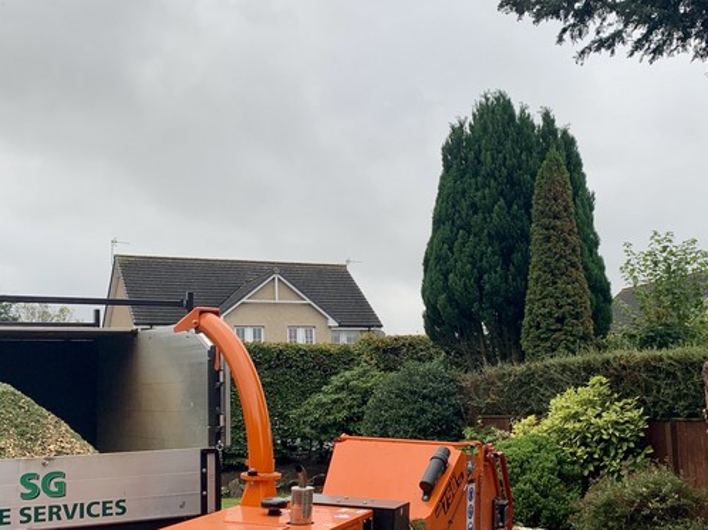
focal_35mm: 47
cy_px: 328
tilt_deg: +5.3
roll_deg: +1.4
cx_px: 428
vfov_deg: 30.7
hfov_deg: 40.3
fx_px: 961
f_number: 1.8
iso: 25
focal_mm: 4.25
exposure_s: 1/420
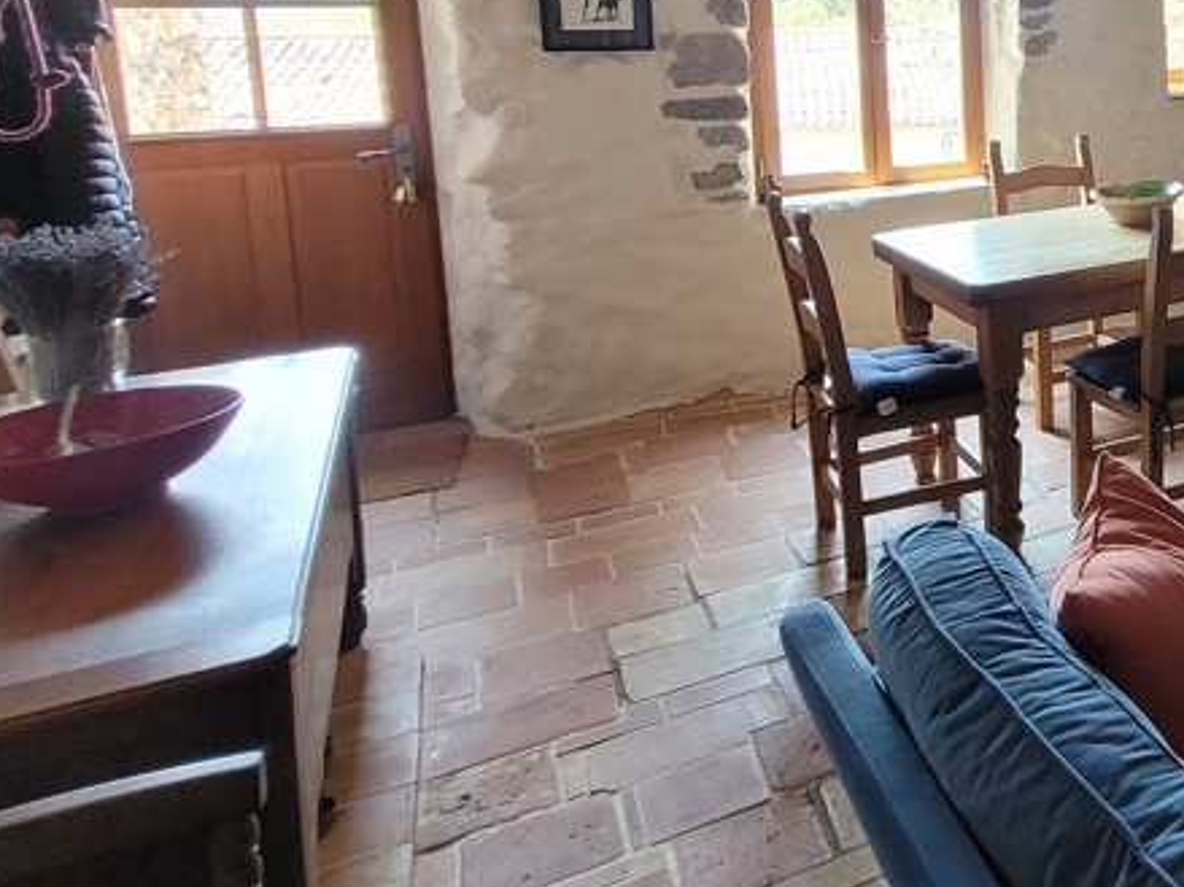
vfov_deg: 41.4
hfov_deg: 43.5
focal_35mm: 32
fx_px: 1094
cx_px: 1313
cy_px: 124
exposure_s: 1/50
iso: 200
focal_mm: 1.74
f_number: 2.2
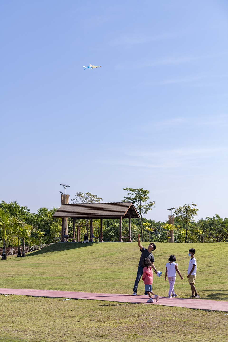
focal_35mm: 70
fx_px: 665
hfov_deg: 19.5
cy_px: 171
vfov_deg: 28.8
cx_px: 114
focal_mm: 70
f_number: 5
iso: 180
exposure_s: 1/800
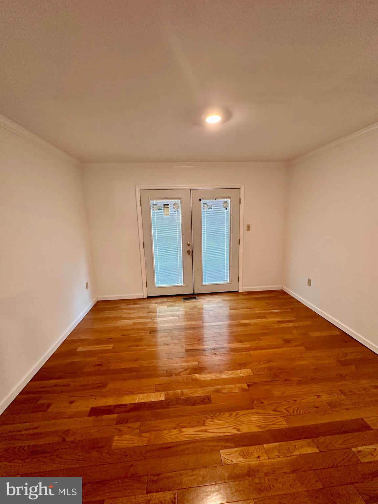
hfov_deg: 85.7
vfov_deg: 102.1
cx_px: 189
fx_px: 204
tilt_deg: -9.5
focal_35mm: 14
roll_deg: +1.2
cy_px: 252
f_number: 2.2
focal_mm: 2.22
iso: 250
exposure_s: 1/60
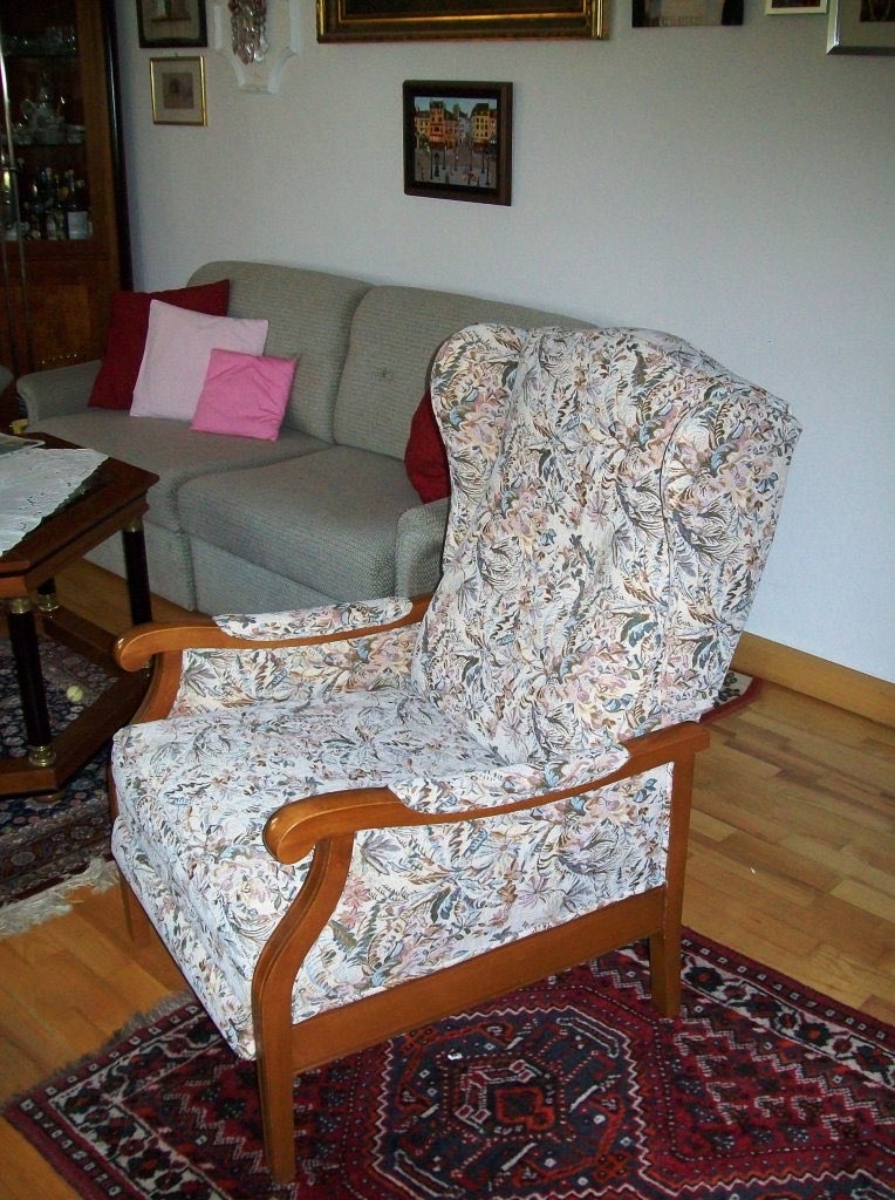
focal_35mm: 36
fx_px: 1245
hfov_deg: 39.5
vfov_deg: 51.4
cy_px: 600
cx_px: 448
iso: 160
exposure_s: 1/60
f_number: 2.7
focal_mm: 6
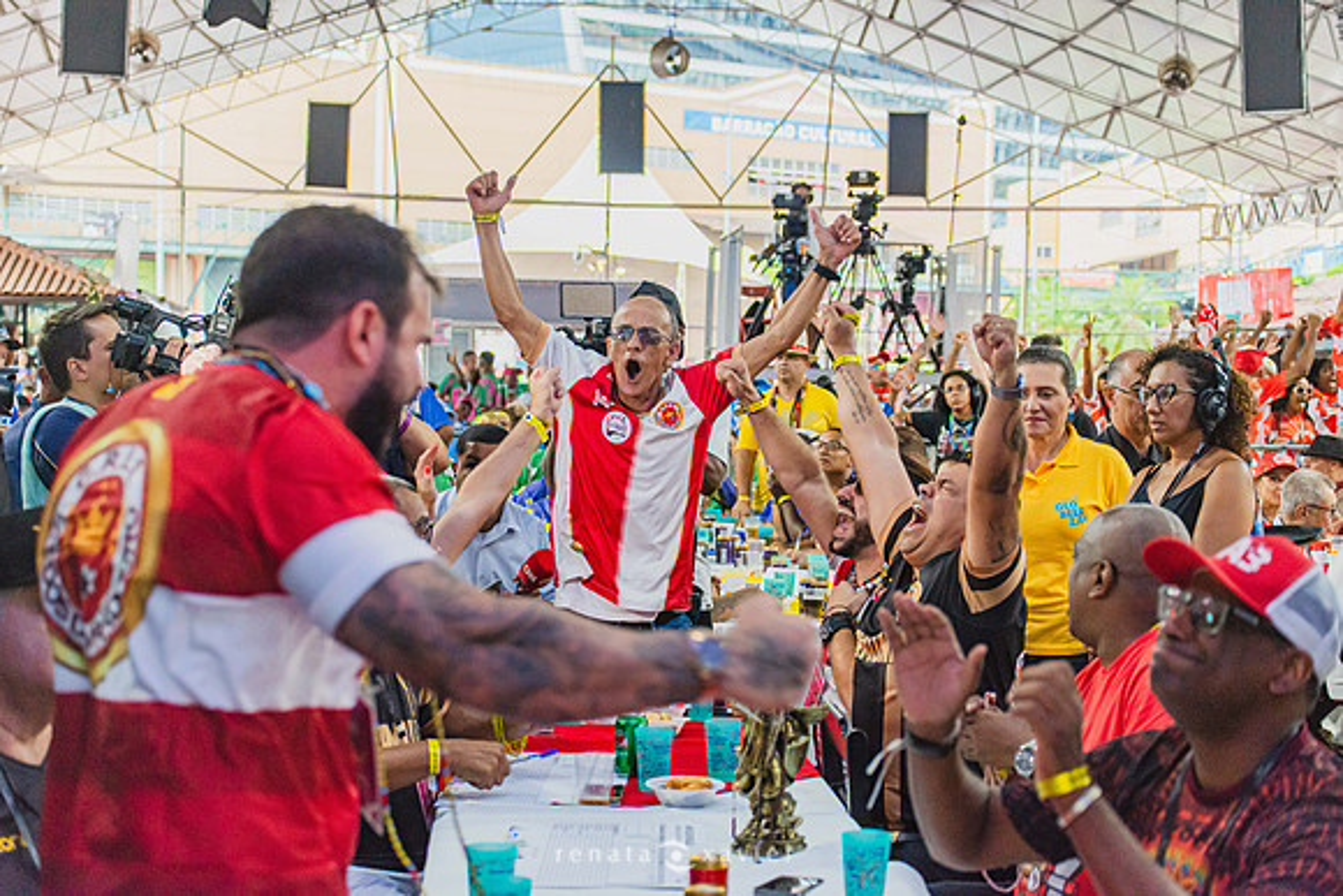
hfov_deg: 28.8
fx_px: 2612
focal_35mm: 70
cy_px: 448
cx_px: 672
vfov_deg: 19.5
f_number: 5
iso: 2500
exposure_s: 1/400
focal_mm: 70
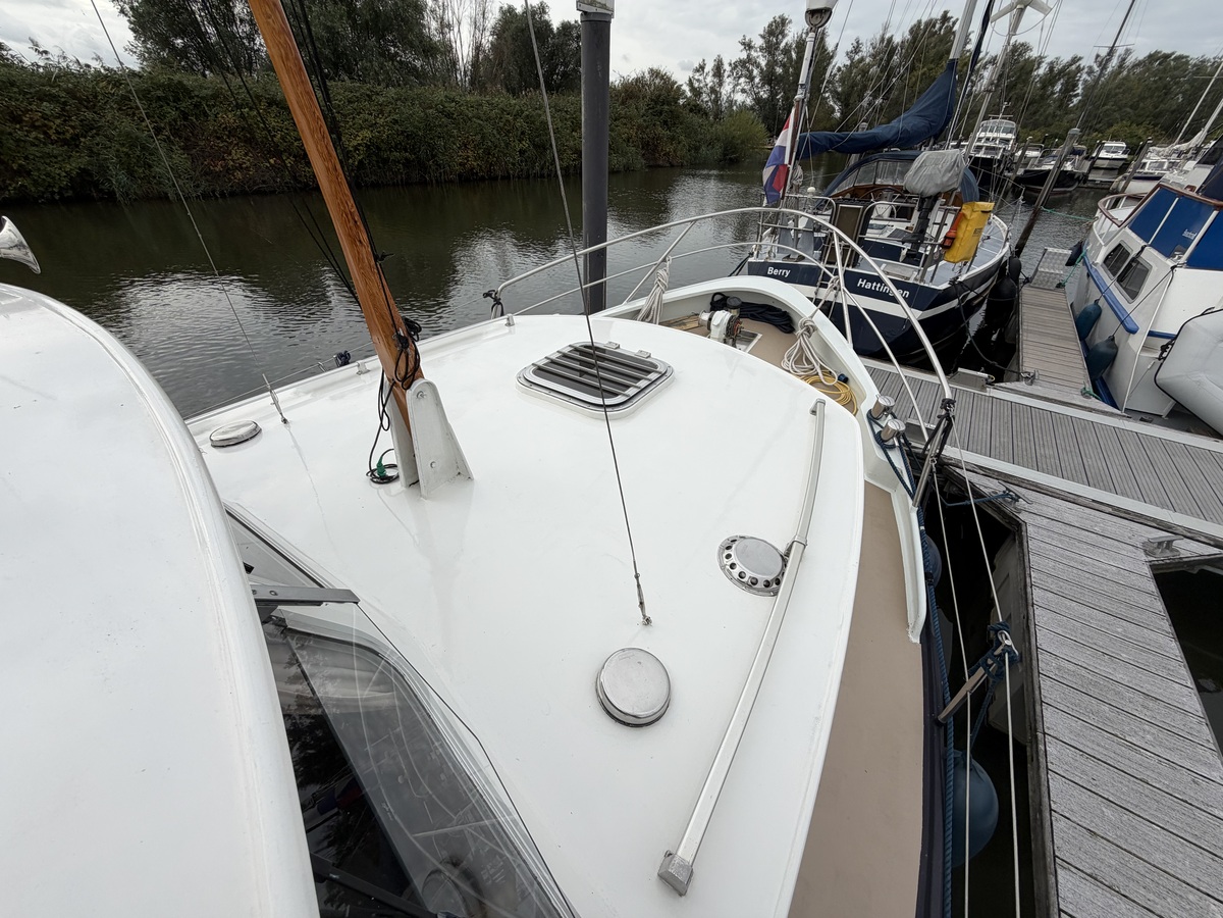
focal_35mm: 14
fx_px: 495
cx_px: 612
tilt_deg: -34.1
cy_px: 459
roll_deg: -1.1
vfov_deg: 85.7
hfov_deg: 102.1
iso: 25
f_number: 2.2
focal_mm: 2.22
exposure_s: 1/770
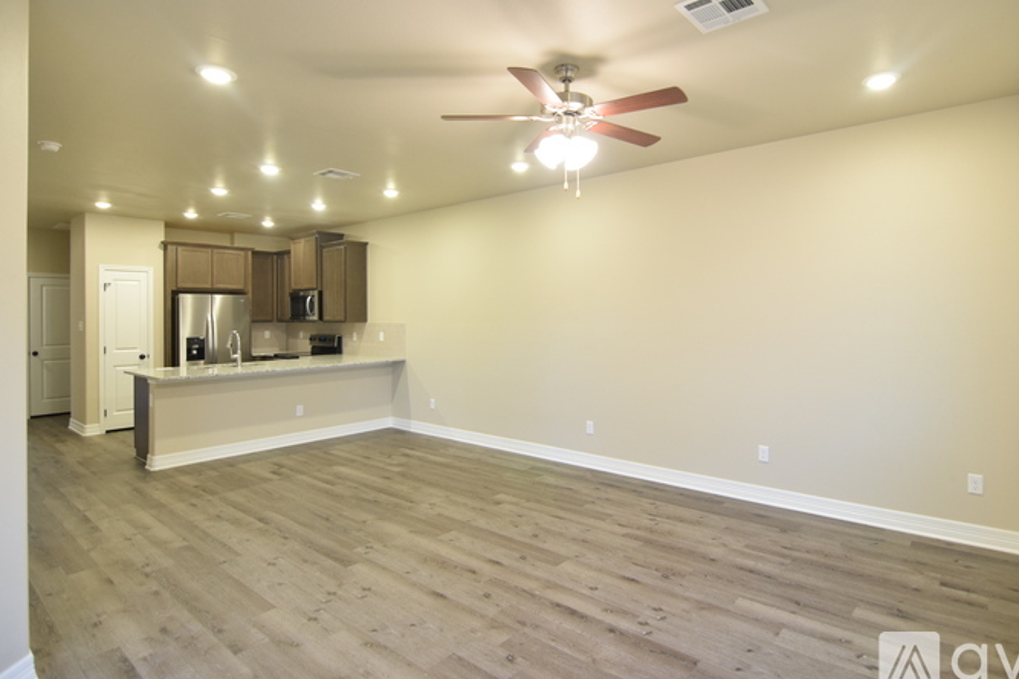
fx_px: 525
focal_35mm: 19
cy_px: 310
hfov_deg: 88.1
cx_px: 553
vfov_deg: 65.6
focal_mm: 11
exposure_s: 1/50
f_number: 4
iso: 800
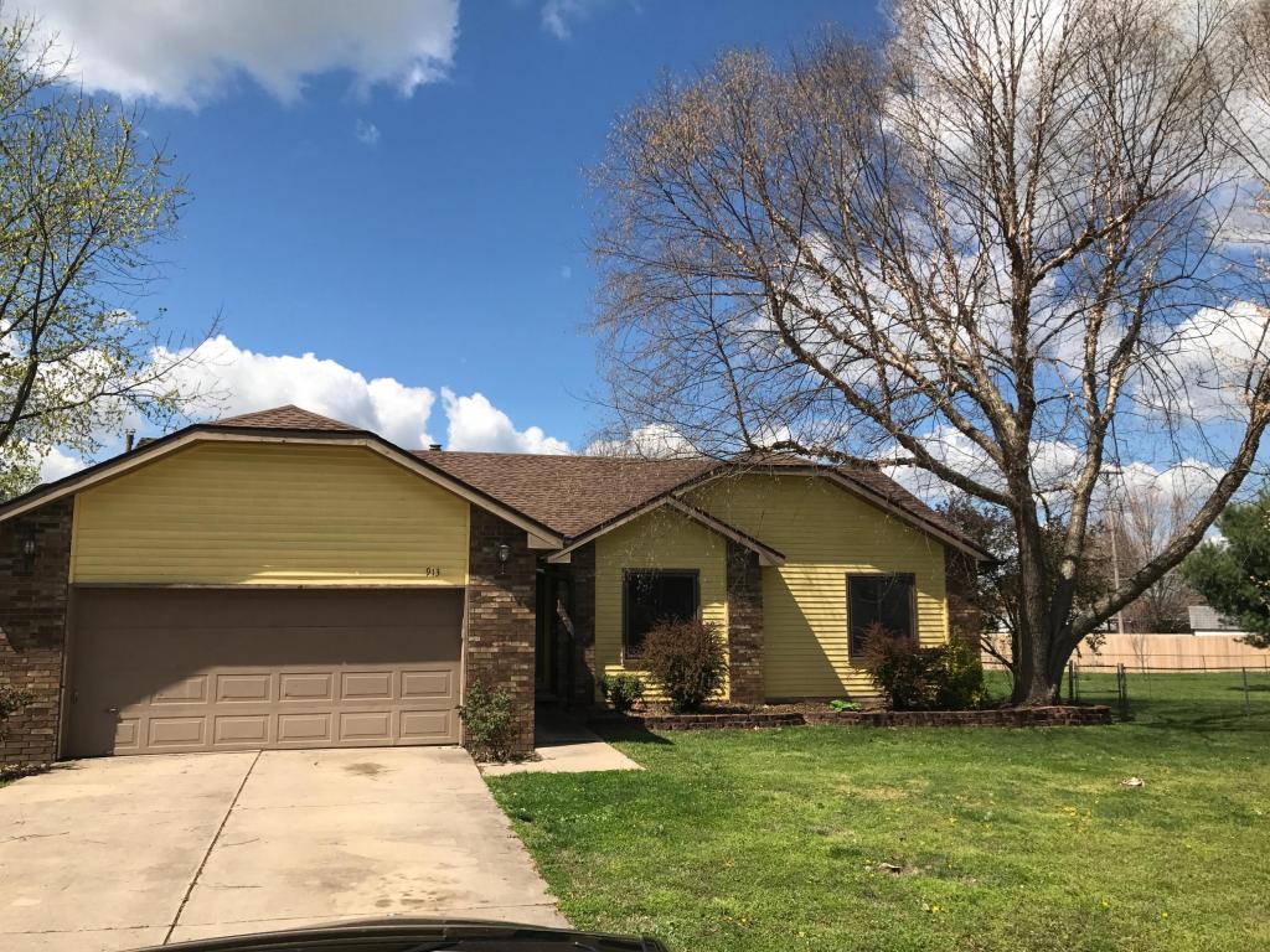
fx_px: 1027
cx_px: 635
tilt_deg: +7.8
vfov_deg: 49.7
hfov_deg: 63.4
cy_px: 476
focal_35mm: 28
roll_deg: -0.4
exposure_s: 1/2591
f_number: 1.8
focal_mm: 3.99
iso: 20
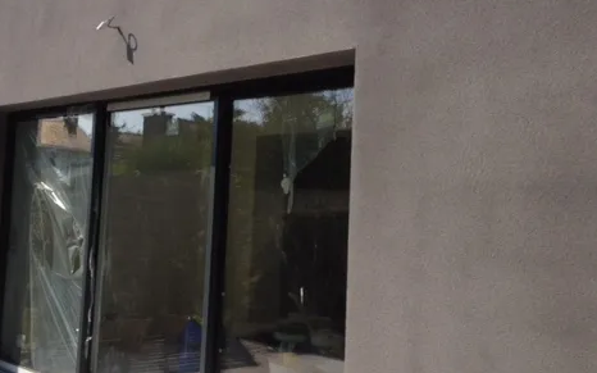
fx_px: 830
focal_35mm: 51
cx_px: 231
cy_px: 168
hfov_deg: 39.4
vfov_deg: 25.3
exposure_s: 1/1284
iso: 50
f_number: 2.4
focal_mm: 4.28
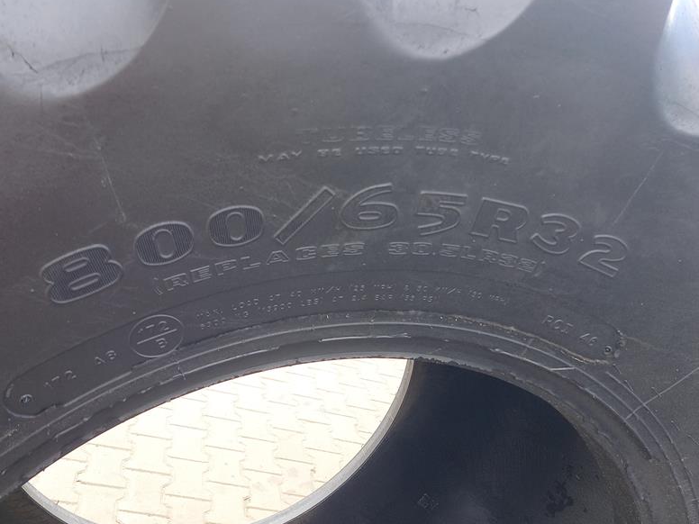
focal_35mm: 33
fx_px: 666
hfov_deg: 55.2
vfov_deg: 42.7
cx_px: 303
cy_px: 207
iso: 50
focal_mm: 4.65
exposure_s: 1/100
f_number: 1.8
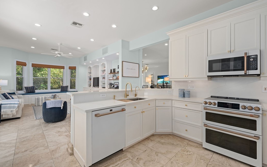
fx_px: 116
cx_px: 138
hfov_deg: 97.8
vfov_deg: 71.3
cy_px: 82
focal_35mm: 16
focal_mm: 15
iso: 160
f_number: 10
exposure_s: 1/2
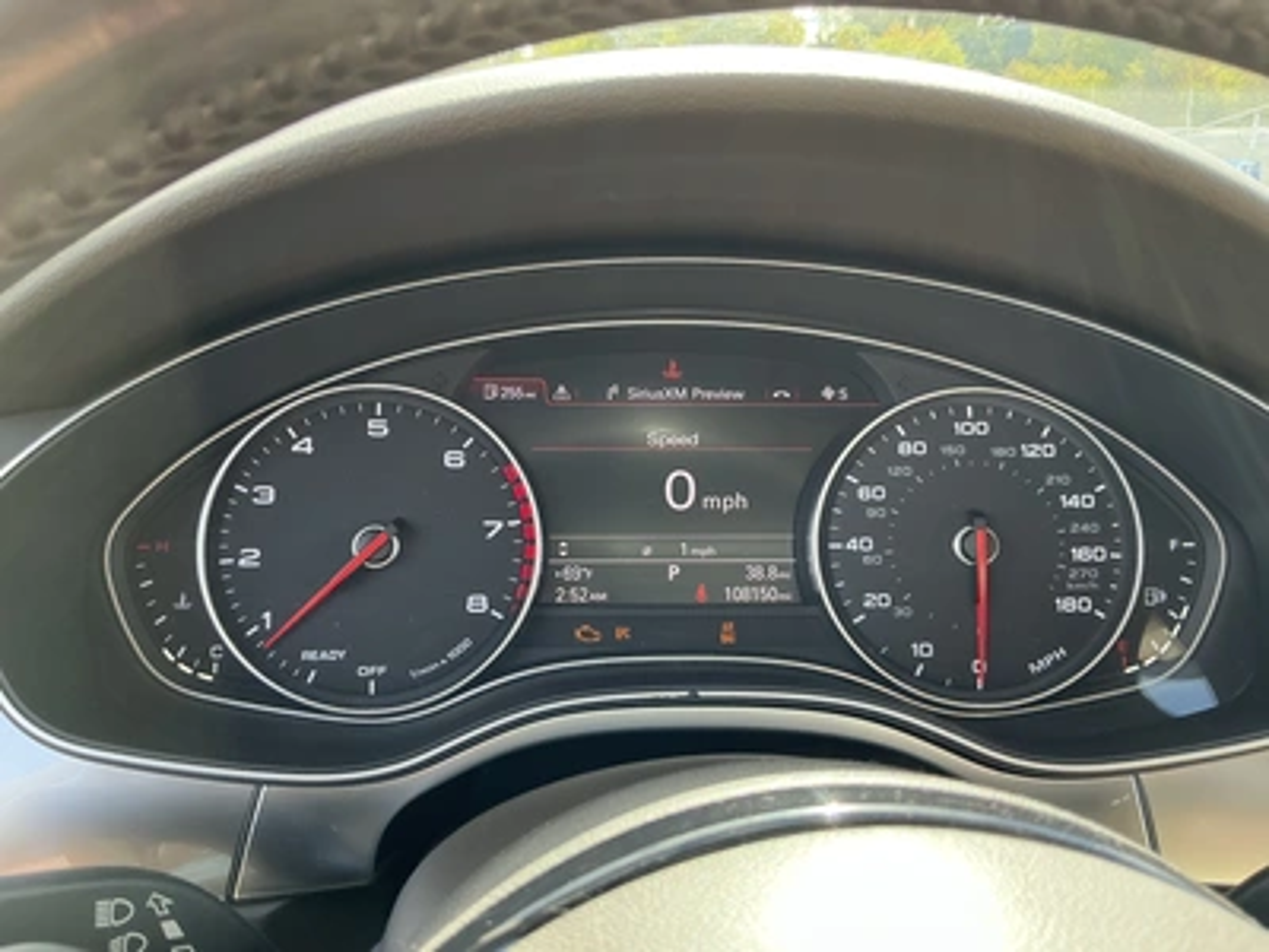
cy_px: 476
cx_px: 634
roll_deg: +0.6
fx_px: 1026
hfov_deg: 63.4
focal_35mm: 28
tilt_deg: -17.1
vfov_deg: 49.7
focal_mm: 3
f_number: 1.8
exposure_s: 1/124
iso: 32
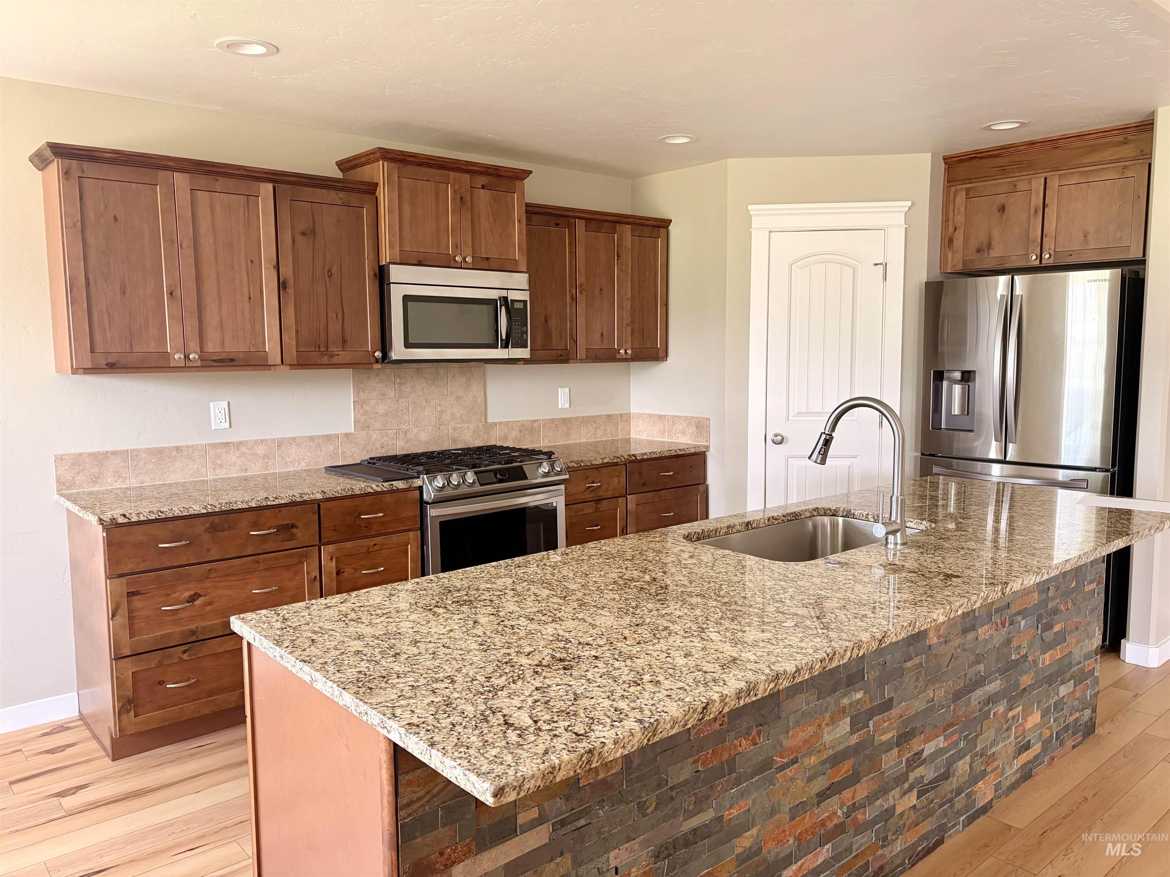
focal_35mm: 26
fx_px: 879
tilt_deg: -5.9
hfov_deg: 67.3
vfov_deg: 53.1
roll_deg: +1.5
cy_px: 438
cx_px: 585
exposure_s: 1/63
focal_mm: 5.96
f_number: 1.6
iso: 125
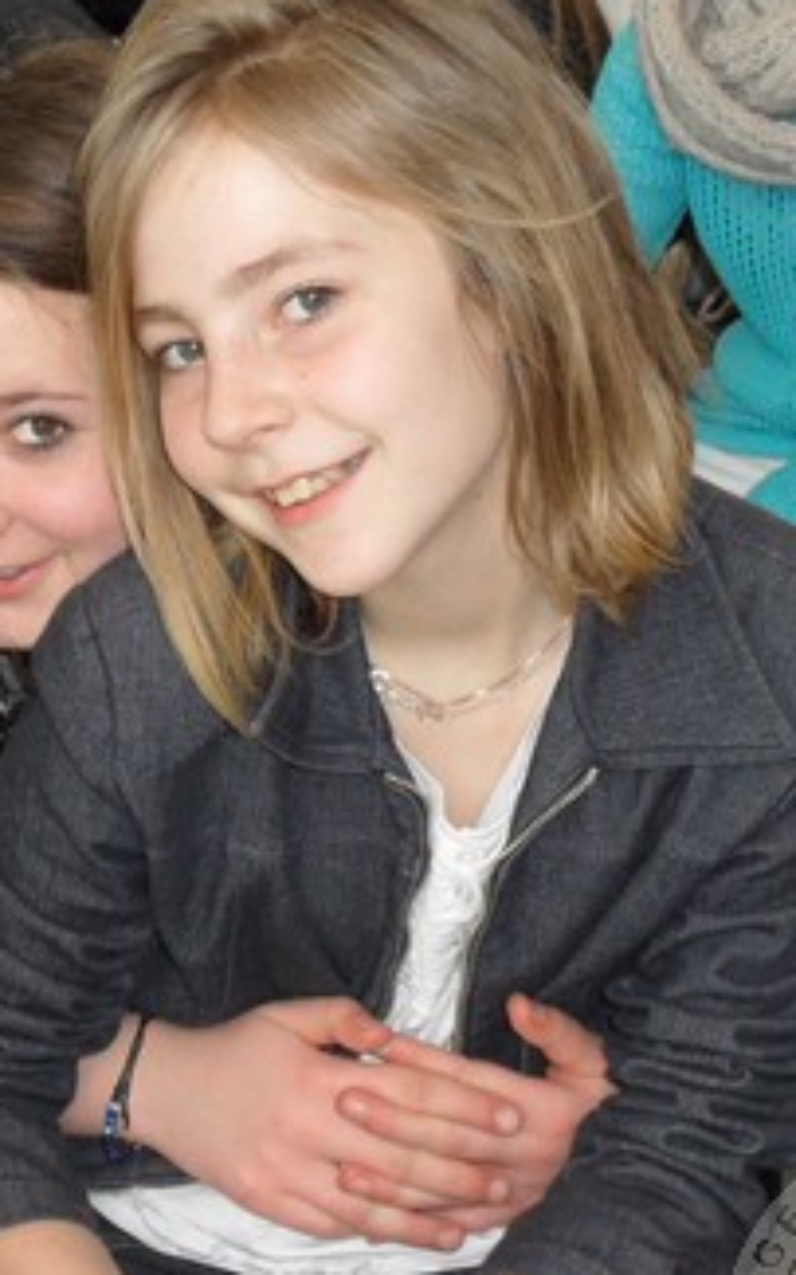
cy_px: 751
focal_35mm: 73
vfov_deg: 28.2
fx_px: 2535
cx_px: 75
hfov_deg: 17.6
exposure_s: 1/45
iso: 200
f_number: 3.6
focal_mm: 6.5
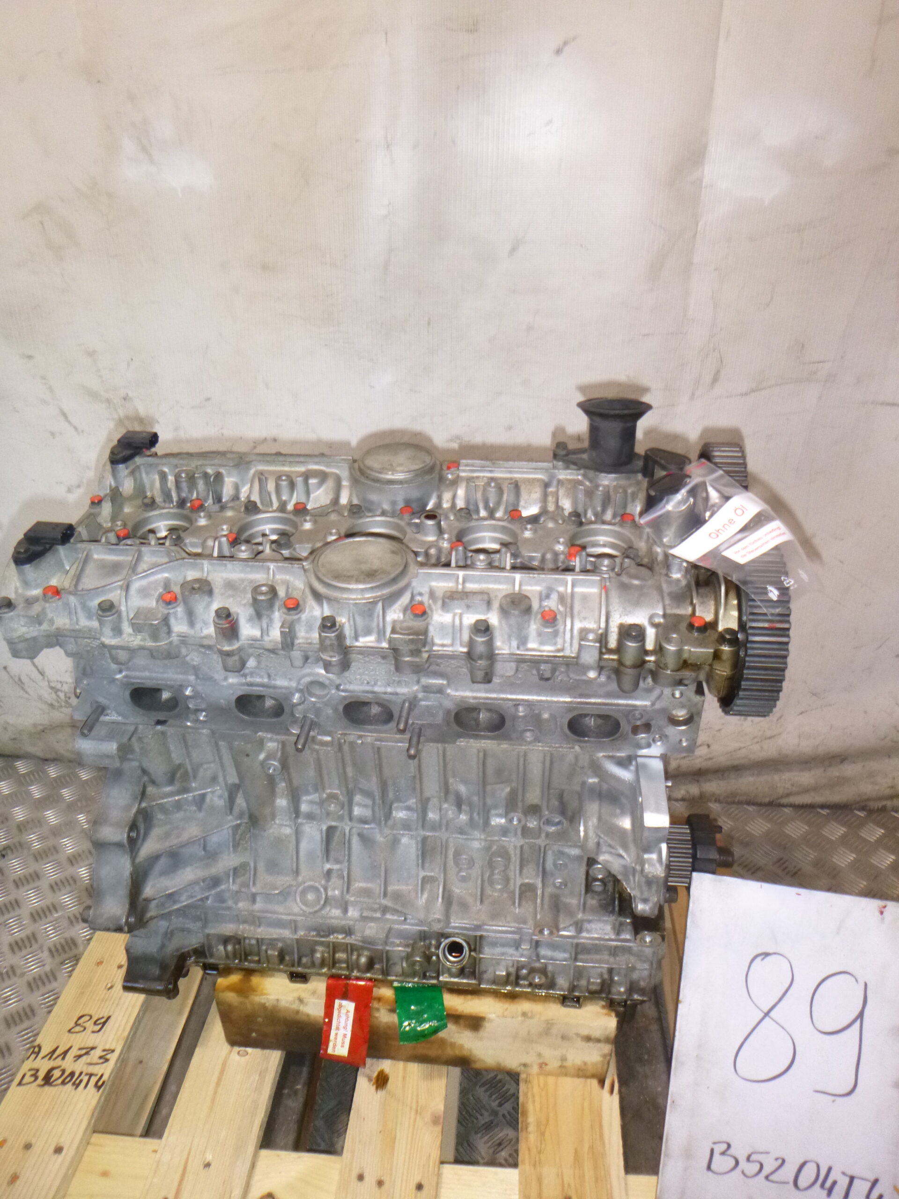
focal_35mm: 25
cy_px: 600
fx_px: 866
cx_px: 450
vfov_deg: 69.4
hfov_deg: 54.9
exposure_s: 1/60
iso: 250
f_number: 3.9
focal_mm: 4.5
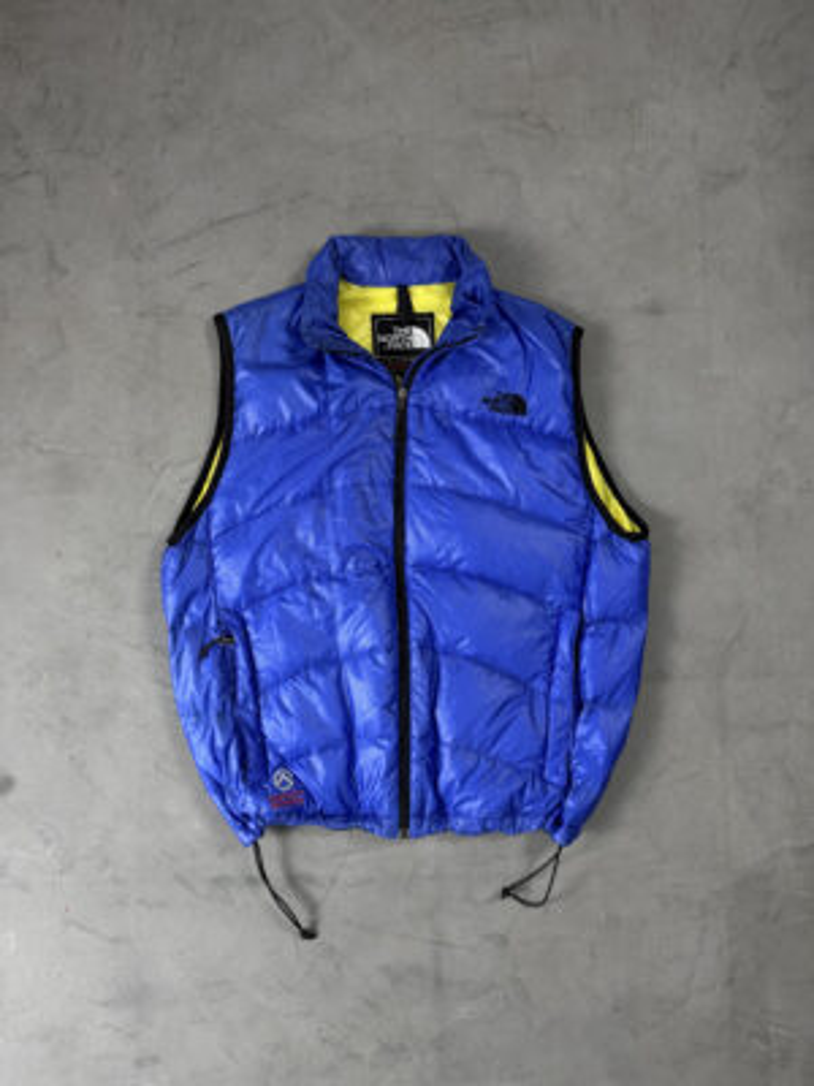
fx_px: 752
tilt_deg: -84.2
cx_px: 407
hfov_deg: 56.8
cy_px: 543
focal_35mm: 24
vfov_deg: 71.6
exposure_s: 1/60
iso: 200
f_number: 1.78
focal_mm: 6.76
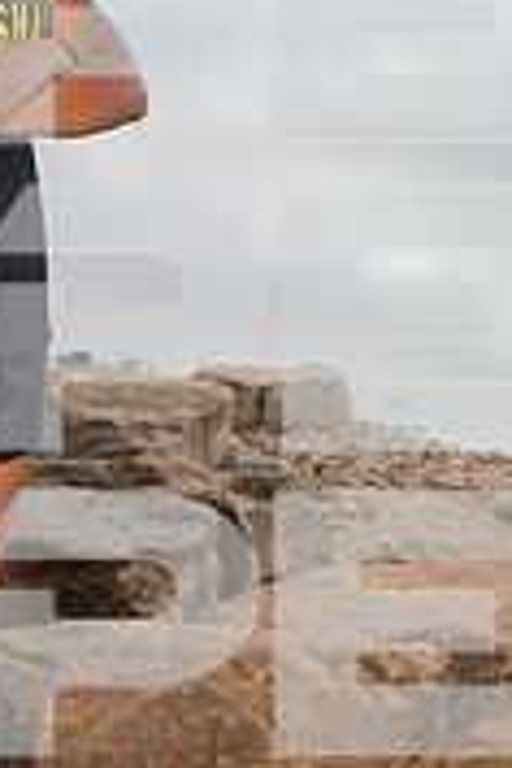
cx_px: -69
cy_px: 321
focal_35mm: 122
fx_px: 2602
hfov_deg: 11.1
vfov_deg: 16.8
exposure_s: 1/320
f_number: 7.1
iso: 320
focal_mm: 48
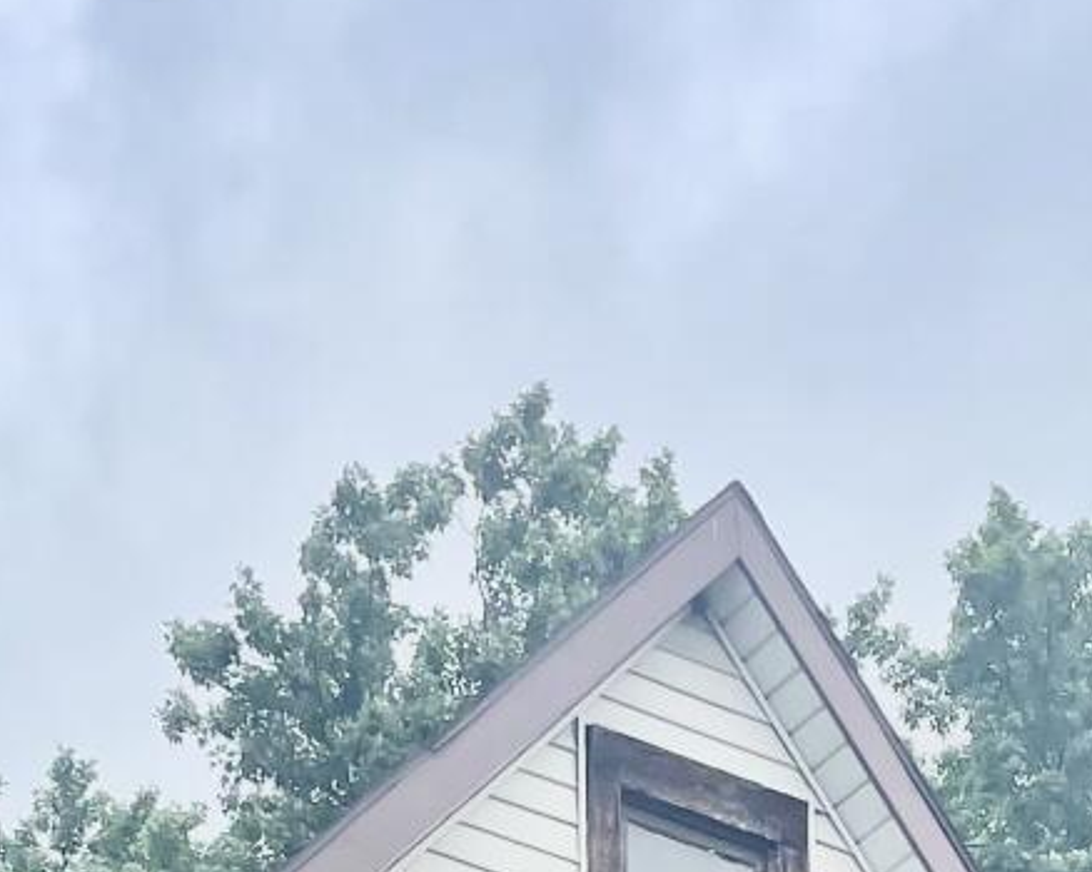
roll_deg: +1.2
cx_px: 464
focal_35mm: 116
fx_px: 3747
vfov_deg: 11.1
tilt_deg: +13.6
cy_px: 2095
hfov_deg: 16.6
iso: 32
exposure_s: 1/2506
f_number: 1.6
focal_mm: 4.2
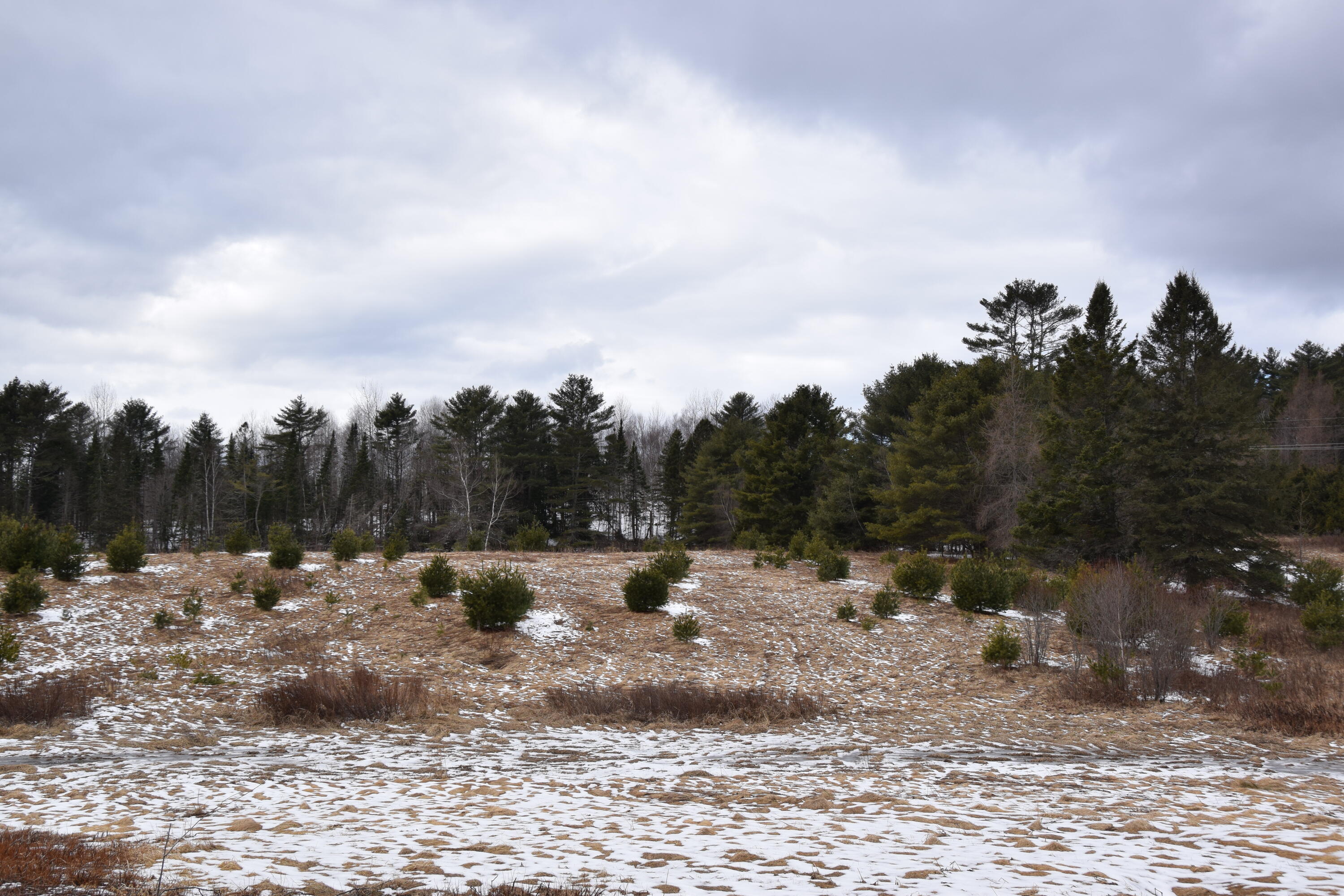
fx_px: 1456
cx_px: 672
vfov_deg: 34.2
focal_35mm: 39
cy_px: 448
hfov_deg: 49.6
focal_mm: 26
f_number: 10
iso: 200
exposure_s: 1/400
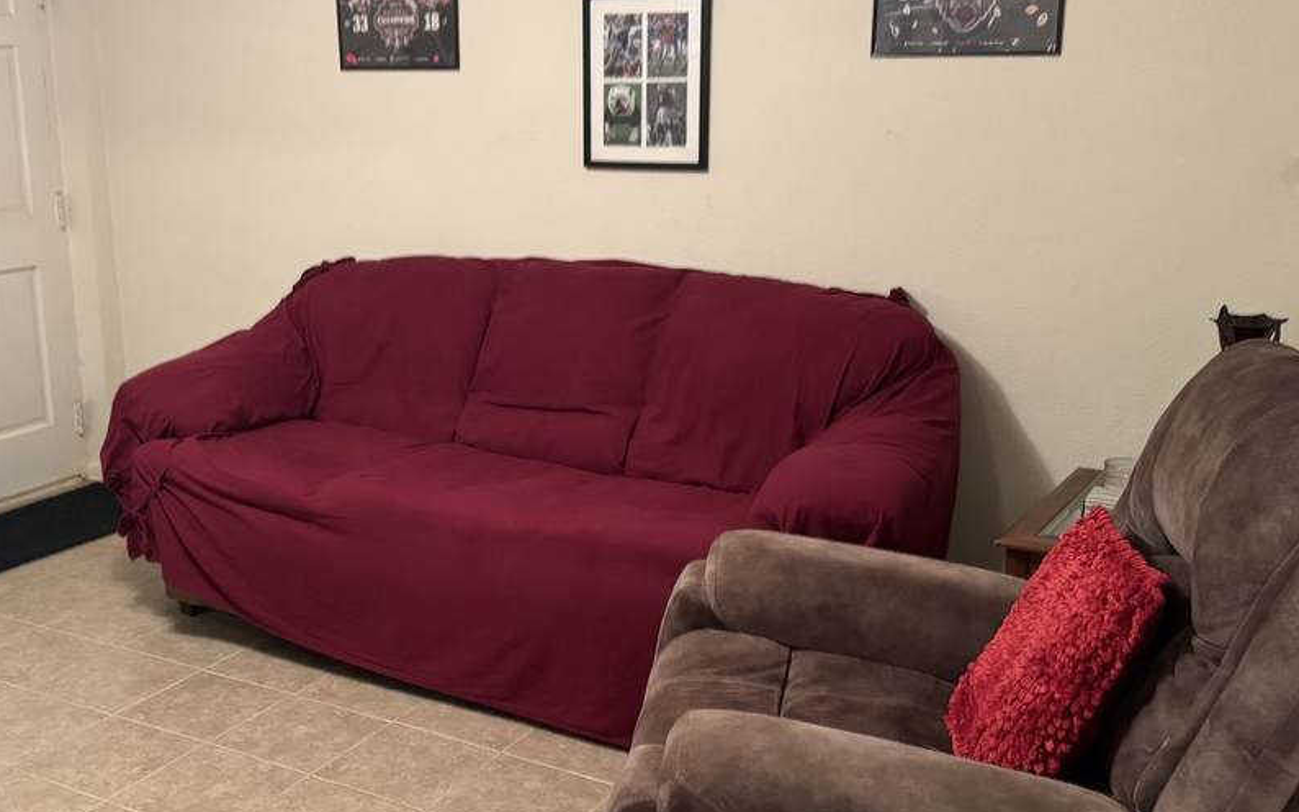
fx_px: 1451
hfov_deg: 47.9
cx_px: 517
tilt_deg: -12.4
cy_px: 403
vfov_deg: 31.2
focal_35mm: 41
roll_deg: +1.7
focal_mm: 6.76
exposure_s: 1/60
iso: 640
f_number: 1.78
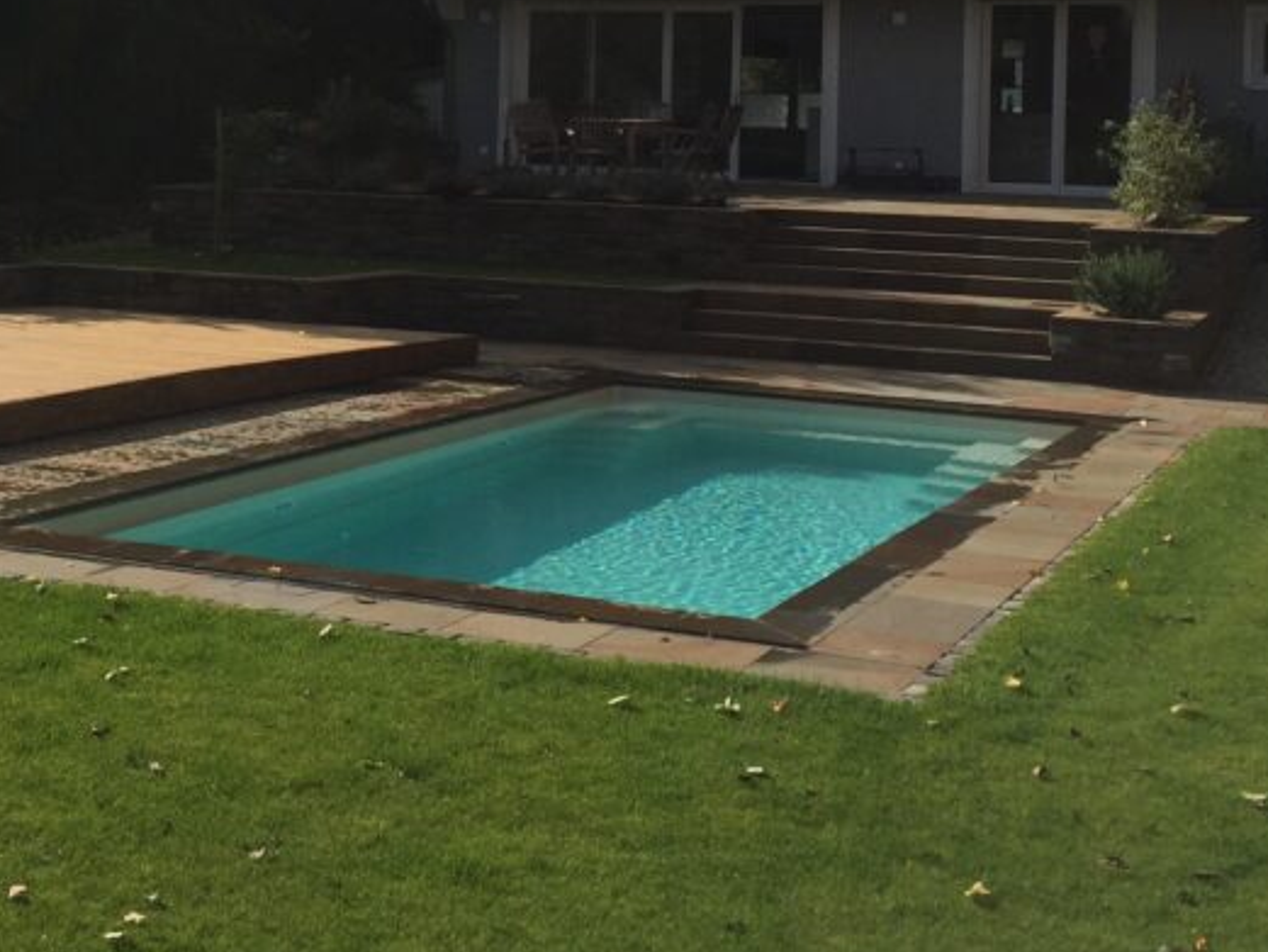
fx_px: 2088
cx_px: 487
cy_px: 117
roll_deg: -1.8
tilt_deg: +0.5
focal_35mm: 57
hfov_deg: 33.6
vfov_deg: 25.0
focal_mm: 4.15
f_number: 2.2
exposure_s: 1/3968
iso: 32
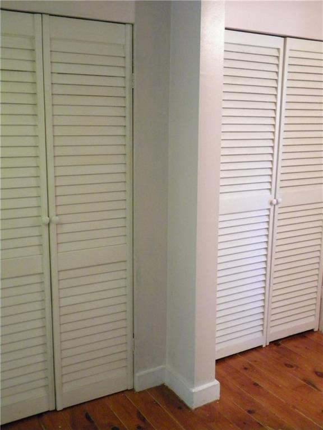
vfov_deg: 51.4
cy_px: 215
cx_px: 162
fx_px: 448
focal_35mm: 36
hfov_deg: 39.7
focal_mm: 6.4
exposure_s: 1/7.2
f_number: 3.7
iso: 800
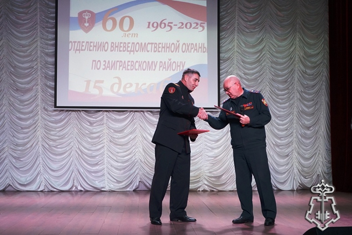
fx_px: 484
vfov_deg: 27.3
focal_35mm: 50
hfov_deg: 40.0
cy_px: 118
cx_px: 176
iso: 1000
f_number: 4.5
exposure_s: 1/160
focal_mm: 33
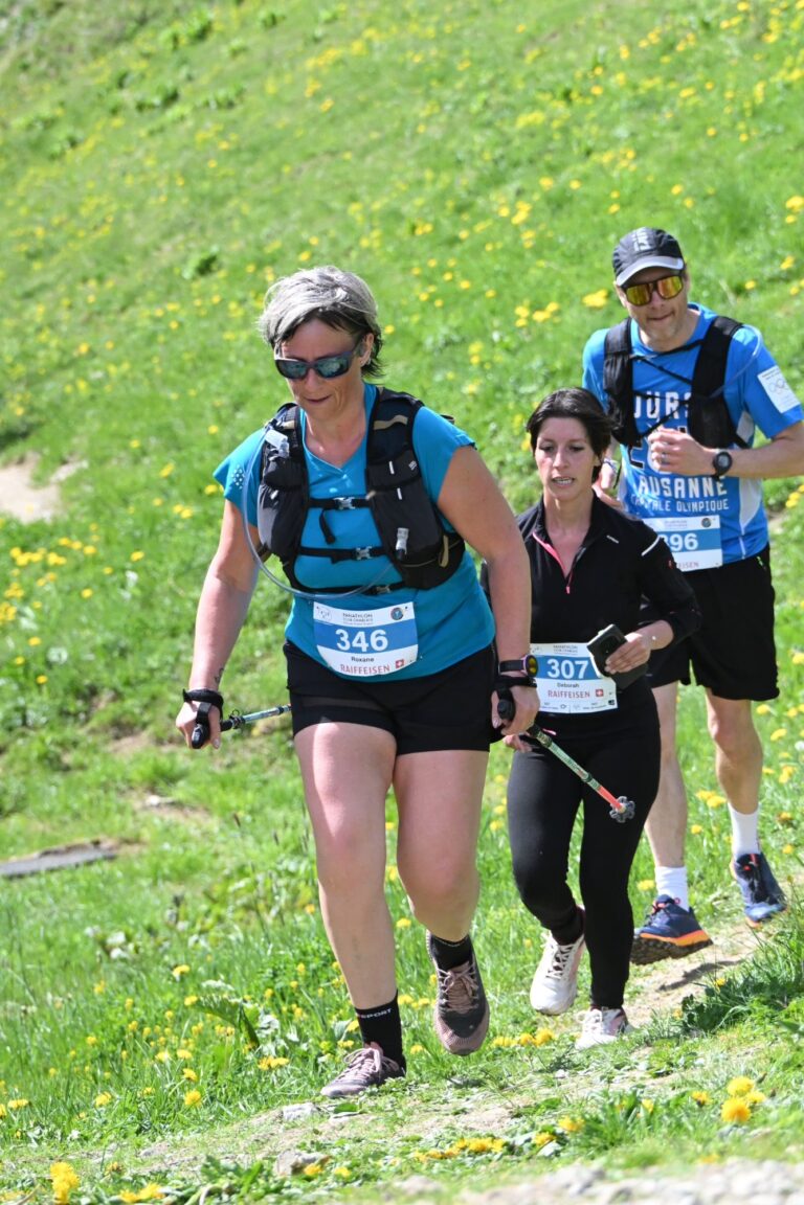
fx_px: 6030
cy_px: 602
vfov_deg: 11.4
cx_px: 402
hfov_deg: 7.6
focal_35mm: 180
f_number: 6.7
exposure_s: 1/4000
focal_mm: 120
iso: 3200
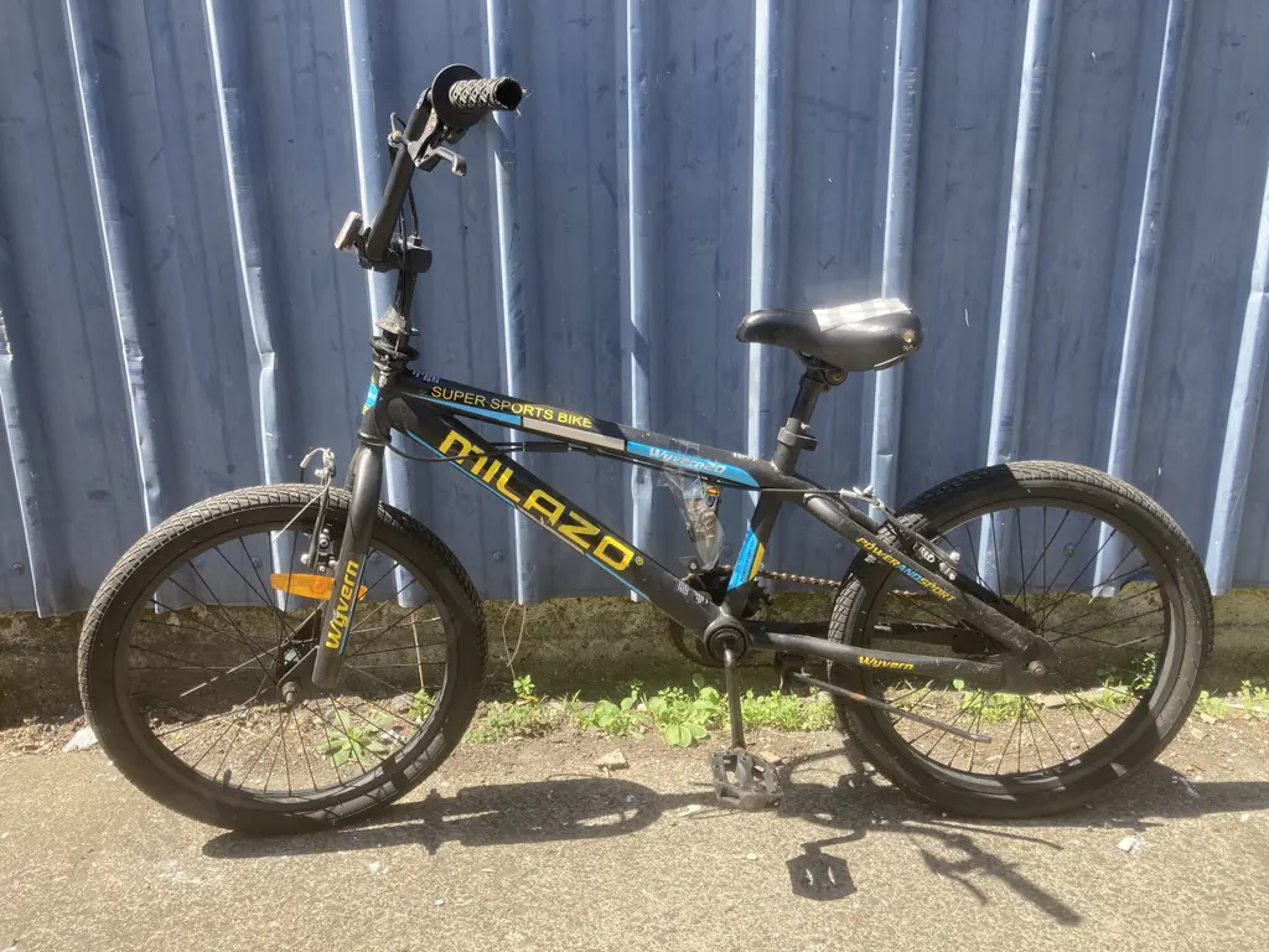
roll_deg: -0.7
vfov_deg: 49.7
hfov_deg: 63.4
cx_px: 634
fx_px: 1026
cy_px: 476
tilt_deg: -14.1
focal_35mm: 28
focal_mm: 3.99
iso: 20
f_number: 1.8
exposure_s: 1/444
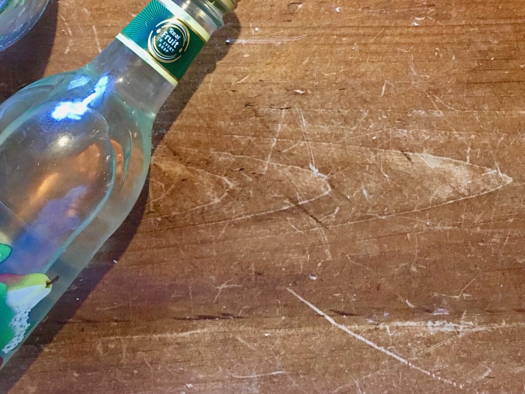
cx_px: 188
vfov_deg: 29.0
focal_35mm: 49
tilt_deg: -87.1
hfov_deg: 38.6
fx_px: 743
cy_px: 75
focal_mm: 4.15
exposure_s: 1/20
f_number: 2.2
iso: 200
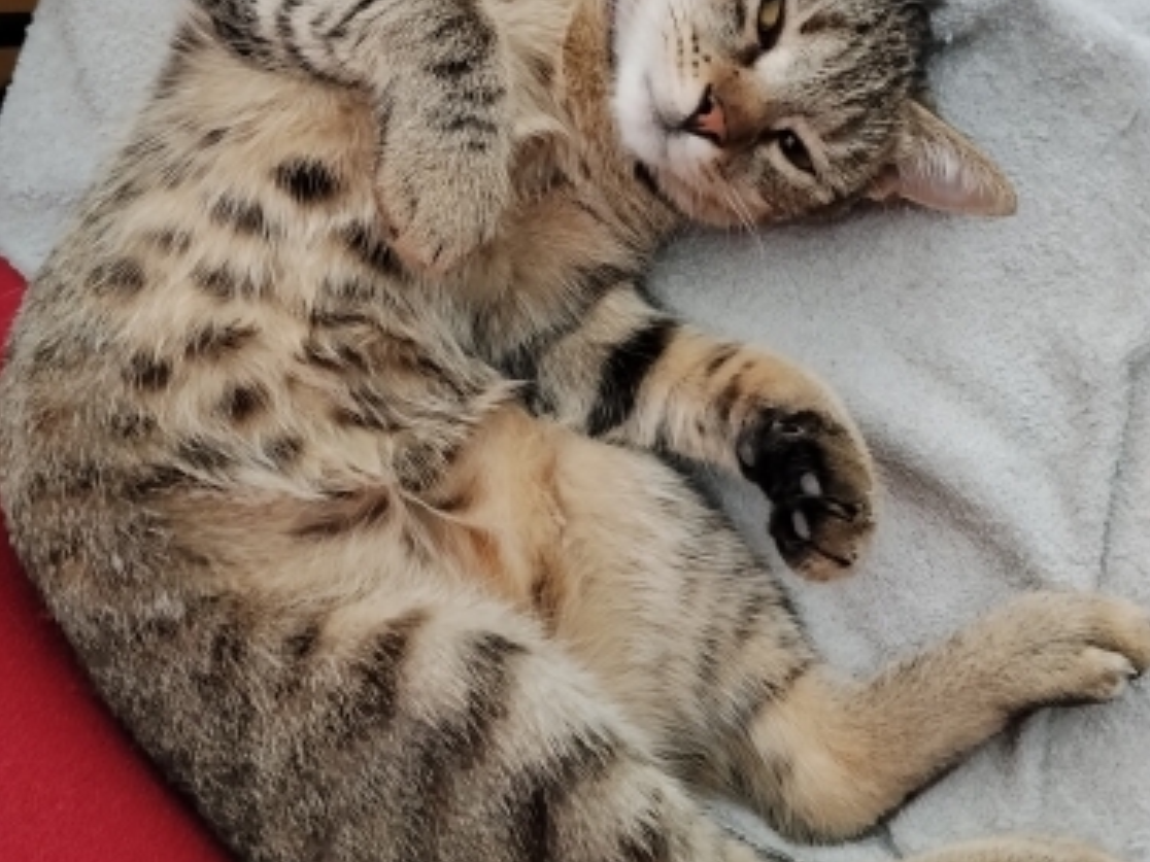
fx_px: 1296
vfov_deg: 36.5
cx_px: 577
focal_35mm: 39
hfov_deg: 47.9
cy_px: 303
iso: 400
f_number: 1.8
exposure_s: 1/33
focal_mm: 4.22
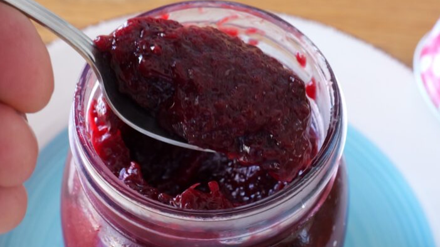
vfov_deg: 13.1
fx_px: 1073
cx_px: 219
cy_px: 90
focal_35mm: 92
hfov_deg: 23.2
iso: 10000
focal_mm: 79
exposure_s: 1/50
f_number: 16
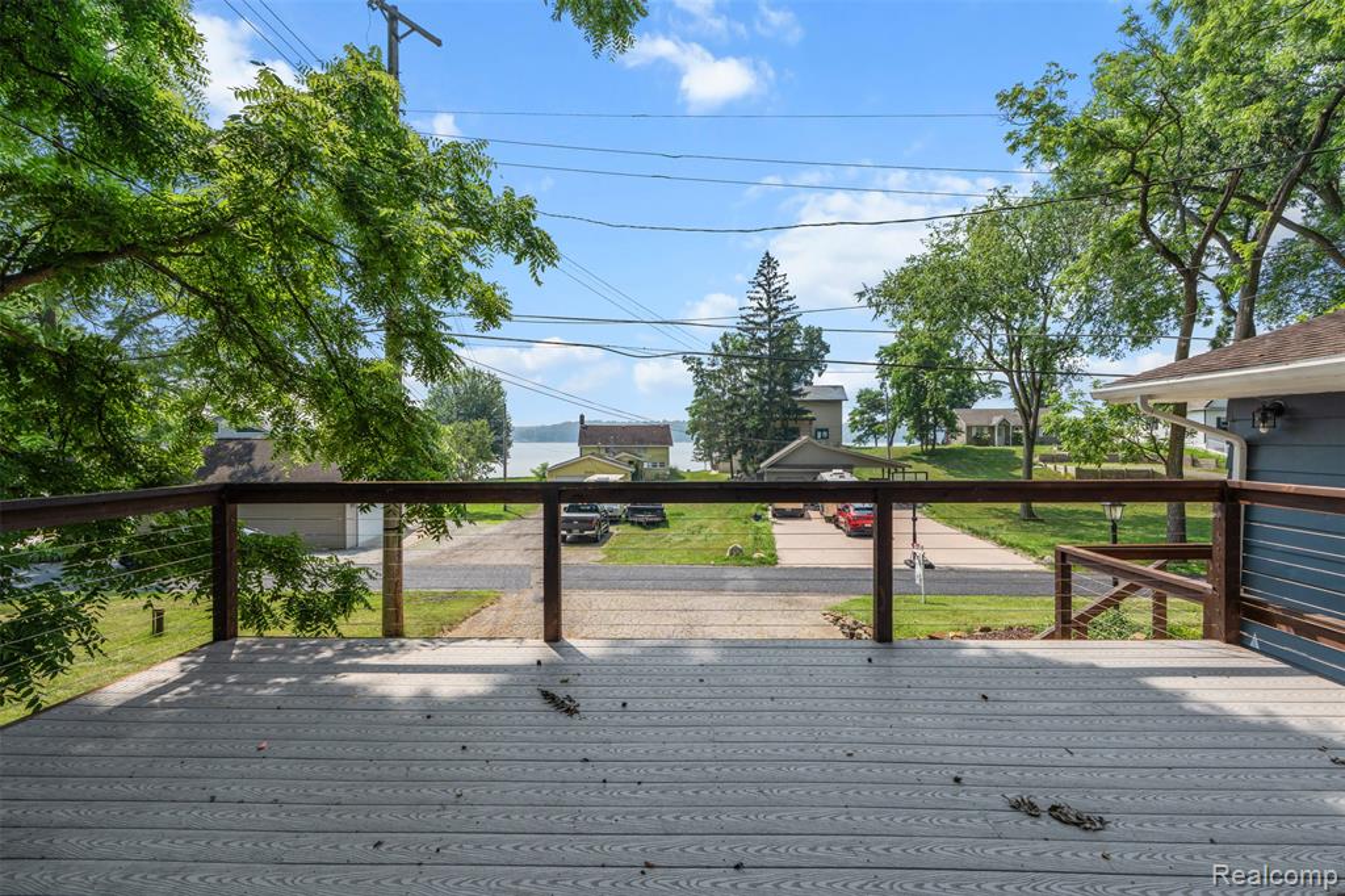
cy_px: 448
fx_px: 598
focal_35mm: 16
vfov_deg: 73.7
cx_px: 672
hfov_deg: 96.8
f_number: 8
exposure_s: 1/1250
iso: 400
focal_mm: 16
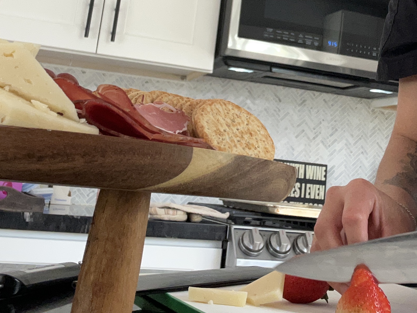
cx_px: 281
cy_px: 4
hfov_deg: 32.9
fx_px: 699
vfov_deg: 24.2
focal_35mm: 58
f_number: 1.9
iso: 100
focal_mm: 2.69
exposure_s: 1/60
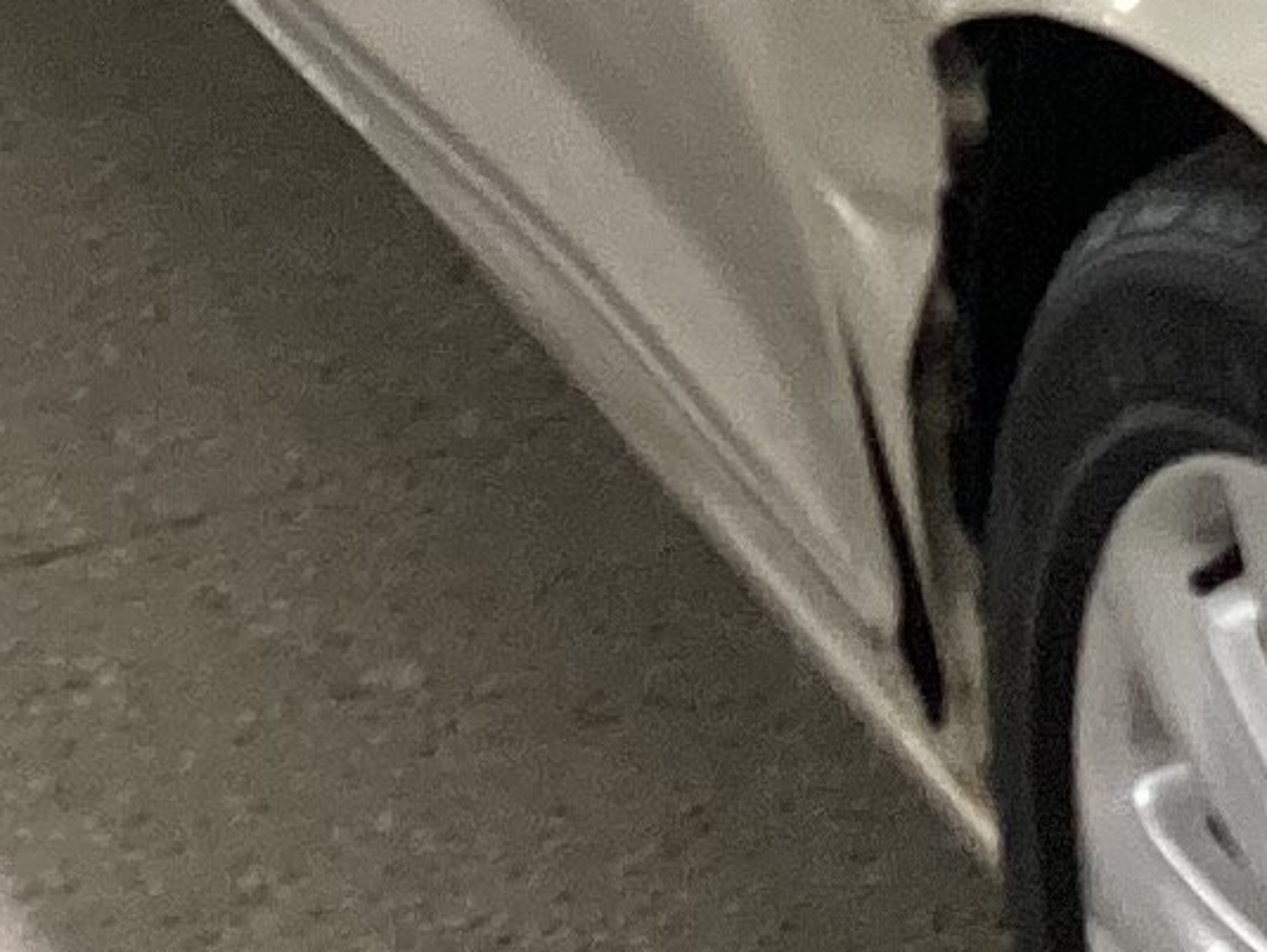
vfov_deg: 7.8
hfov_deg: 9.4
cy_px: 40
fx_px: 6922
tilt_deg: -25.1
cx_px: 2953
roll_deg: +1.2
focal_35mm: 189
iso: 200
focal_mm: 3.3
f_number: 2.4
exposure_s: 1/60
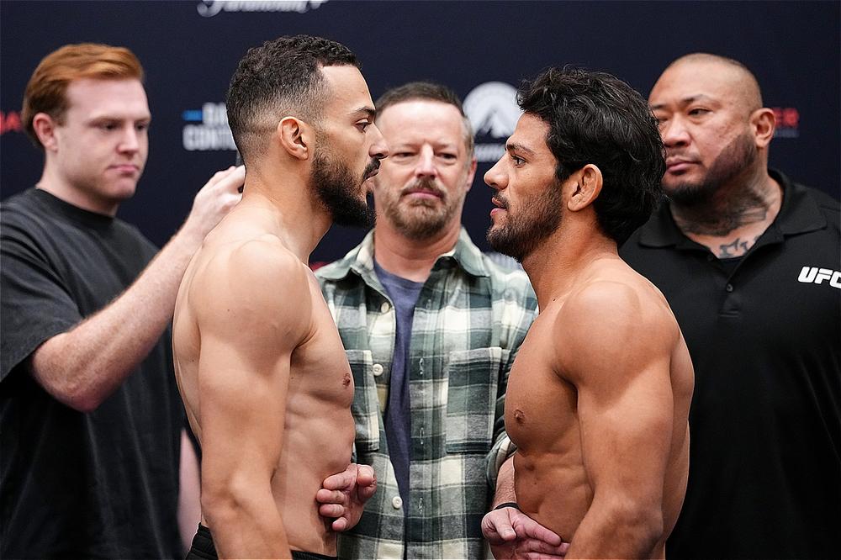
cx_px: 420
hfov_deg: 22.1
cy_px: 280
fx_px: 2148
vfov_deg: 14.9
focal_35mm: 92
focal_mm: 92
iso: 5000
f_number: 2.2
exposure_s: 1/320
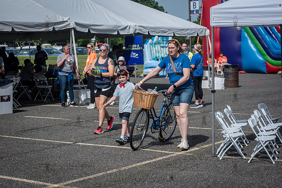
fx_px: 674
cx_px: 141
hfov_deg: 23.6
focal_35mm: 86
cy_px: 94
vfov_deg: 15.9
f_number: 4.5
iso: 250
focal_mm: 86
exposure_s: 1/3200
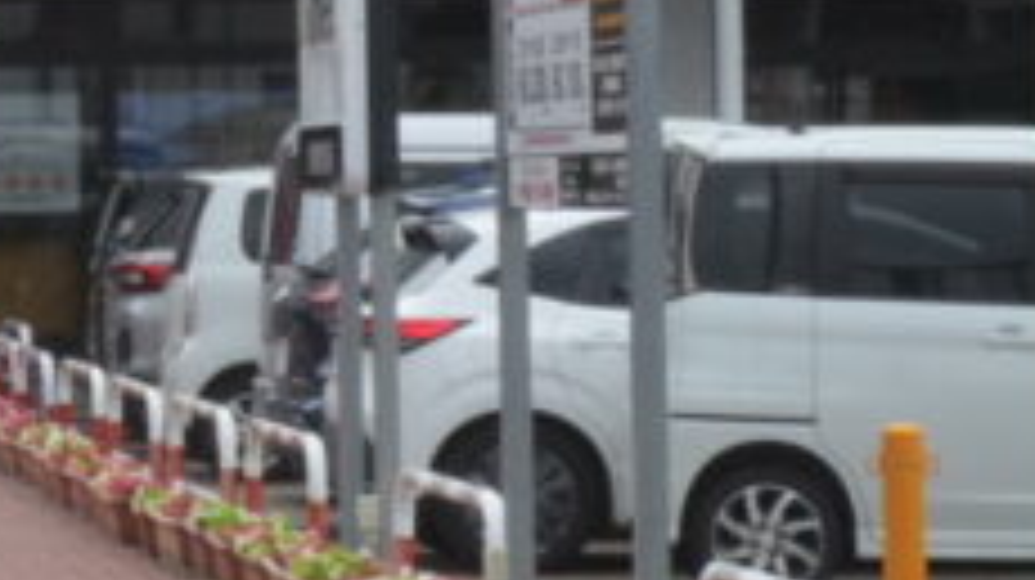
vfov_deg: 5.4
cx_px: -716
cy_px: -31
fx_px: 6143
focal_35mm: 224
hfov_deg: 9.3
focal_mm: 32
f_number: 27
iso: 400
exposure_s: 1/45
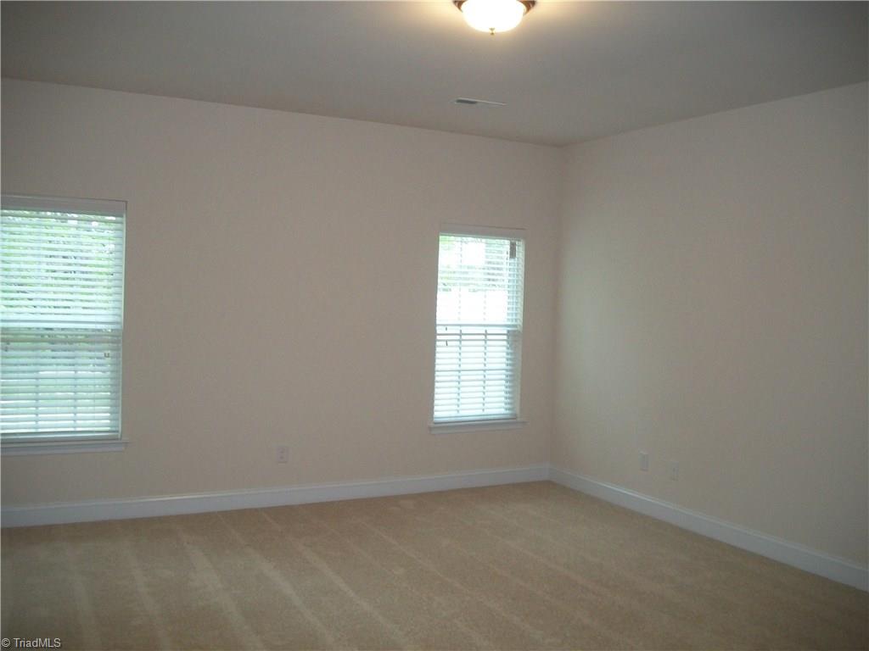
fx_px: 803
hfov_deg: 56.8
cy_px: 326
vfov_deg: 44.2
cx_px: 434
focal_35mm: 32
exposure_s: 1/30
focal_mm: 5.7
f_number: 2.9
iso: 160
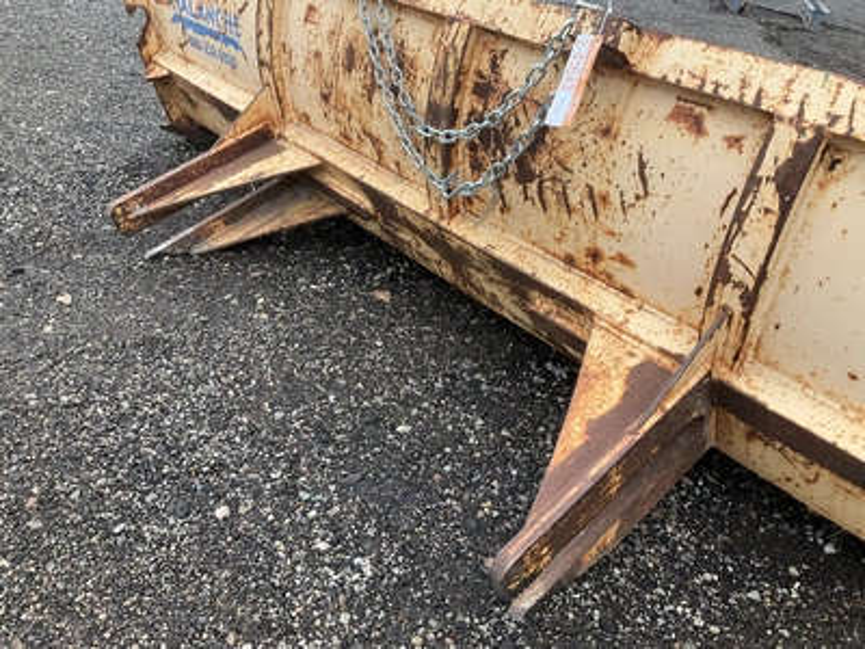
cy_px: 324
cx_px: 432
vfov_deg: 48.2
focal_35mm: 29
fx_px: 725
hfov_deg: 61.7
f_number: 1.8
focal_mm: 3
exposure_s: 1/305
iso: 25
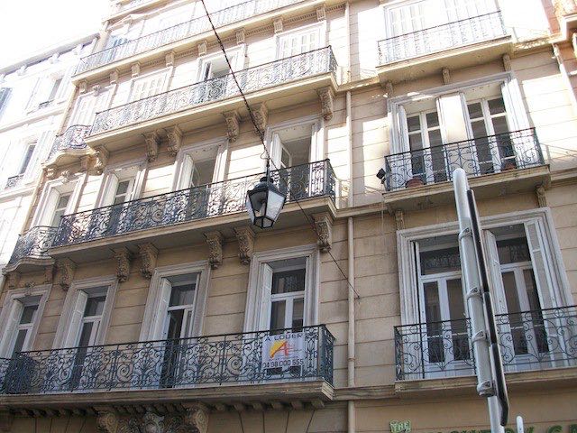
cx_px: 288
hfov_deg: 58.4
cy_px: 216
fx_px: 517
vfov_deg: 45.4
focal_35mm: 31
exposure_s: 1/158
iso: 80
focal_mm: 5.7
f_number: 2.9
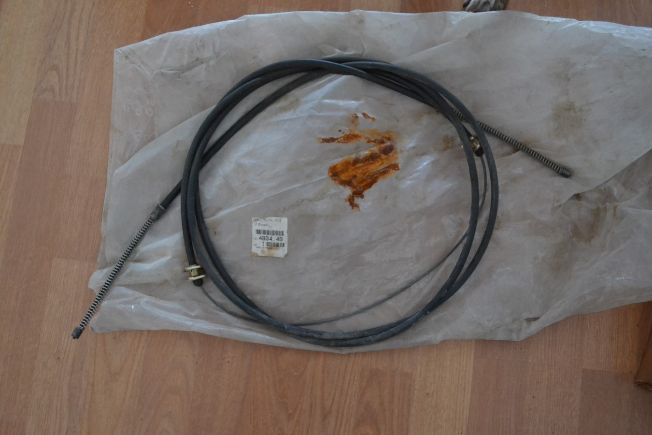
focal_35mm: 36
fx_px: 652
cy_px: 218
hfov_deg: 53.1
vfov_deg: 36.9
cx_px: 326
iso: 3200
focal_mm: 24
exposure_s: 1/50
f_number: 4
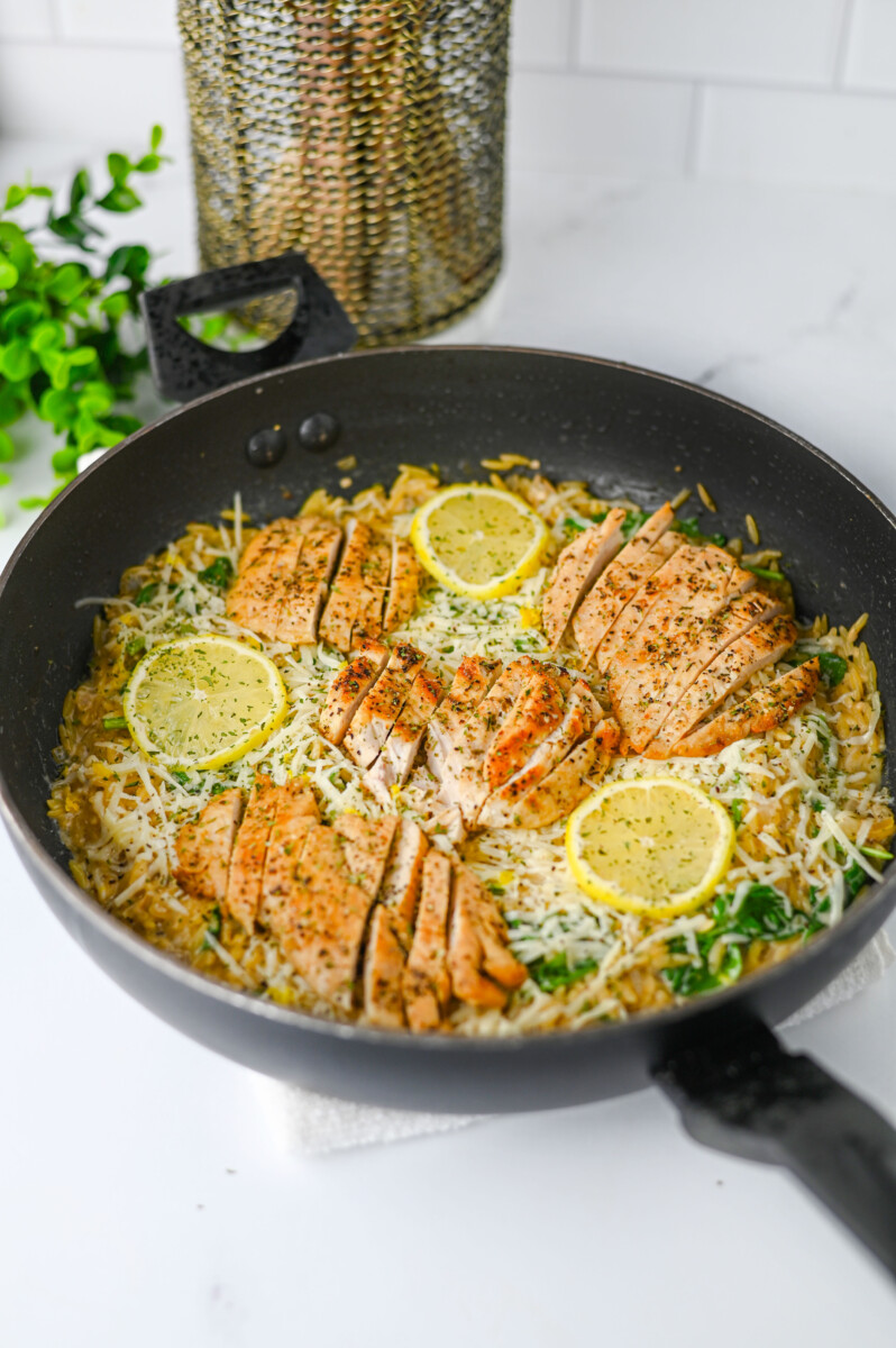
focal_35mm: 50
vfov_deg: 39.6
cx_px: 448
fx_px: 1870
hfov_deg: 26.9
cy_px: 674
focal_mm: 50
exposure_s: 1/250
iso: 360
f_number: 3.2
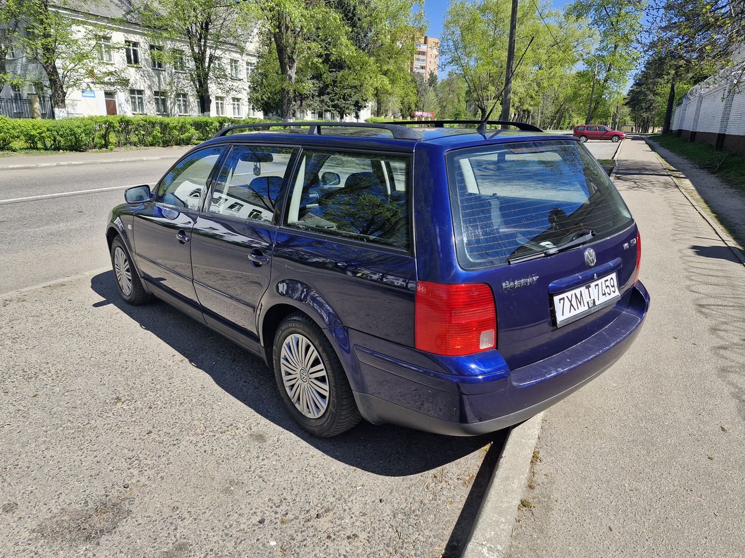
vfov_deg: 58.9
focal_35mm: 23
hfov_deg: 73.9
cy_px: 279
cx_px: 372
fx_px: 495
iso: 50
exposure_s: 1/1010
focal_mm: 5.54
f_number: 1.8
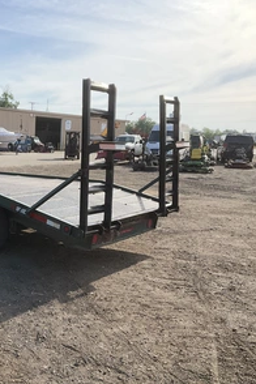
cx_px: 42
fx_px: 437
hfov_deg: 31.6
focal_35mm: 41
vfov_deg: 47.4
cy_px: 193
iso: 25
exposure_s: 1/1848
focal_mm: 3
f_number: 1.8
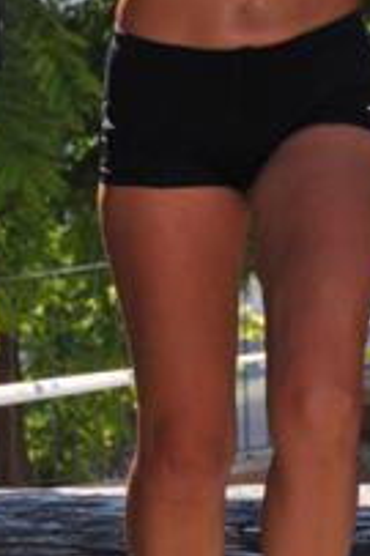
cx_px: 251
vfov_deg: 2.9
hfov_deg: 1.9
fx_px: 10933
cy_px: 36
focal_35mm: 708
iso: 400
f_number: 16
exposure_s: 1/250
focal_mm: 120
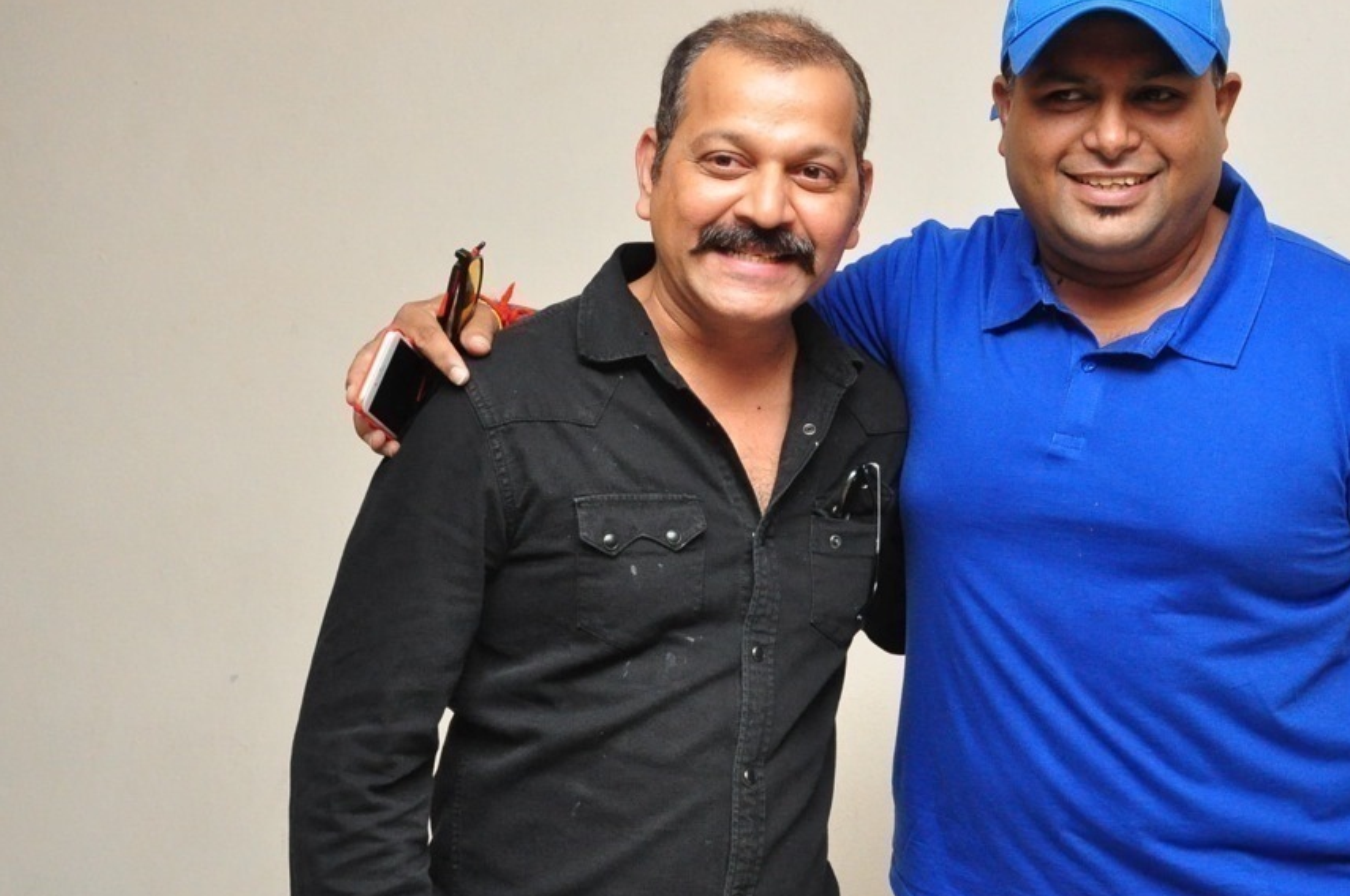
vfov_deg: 25.6
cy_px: 500
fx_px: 1974
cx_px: 871
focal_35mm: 53
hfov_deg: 37.5
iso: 1600
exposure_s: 1/125
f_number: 9
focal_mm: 25
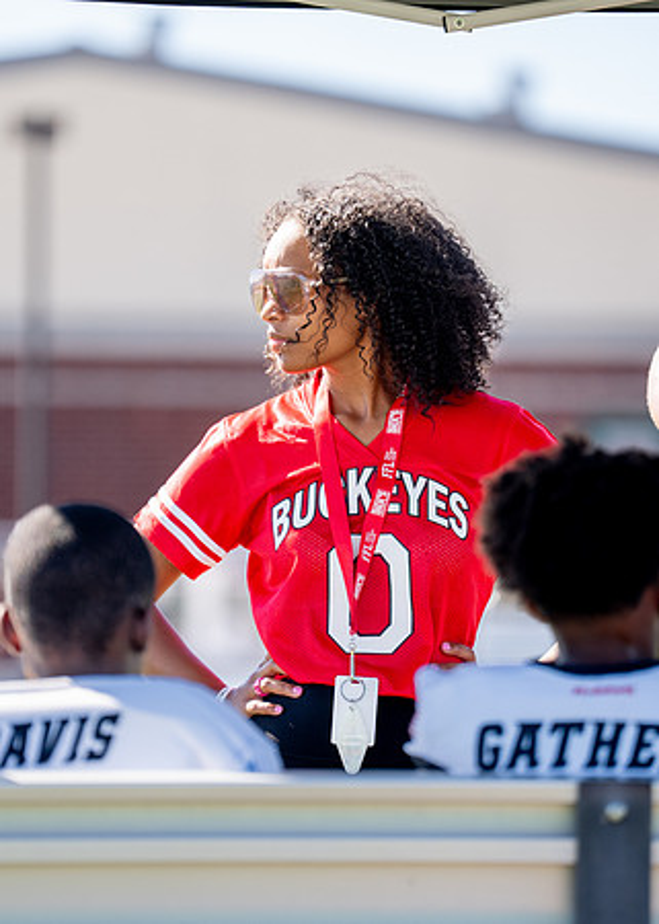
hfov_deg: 5.2
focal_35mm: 277
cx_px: 368
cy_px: 474
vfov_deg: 7.3
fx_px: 7255
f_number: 2.8
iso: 250
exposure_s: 1/1600
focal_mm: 180
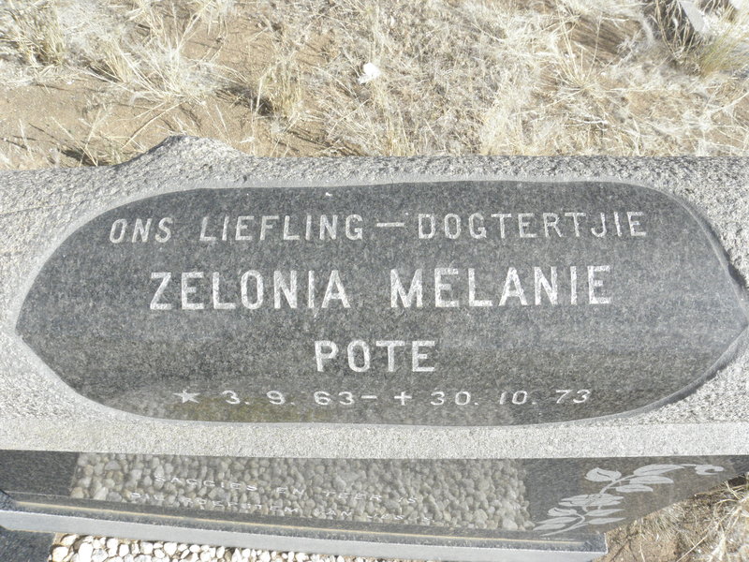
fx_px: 563
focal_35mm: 26
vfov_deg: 53.1
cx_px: 374
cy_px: 281
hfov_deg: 67.3
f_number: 6.3
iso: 200
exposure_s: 1/640
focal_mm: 4.6
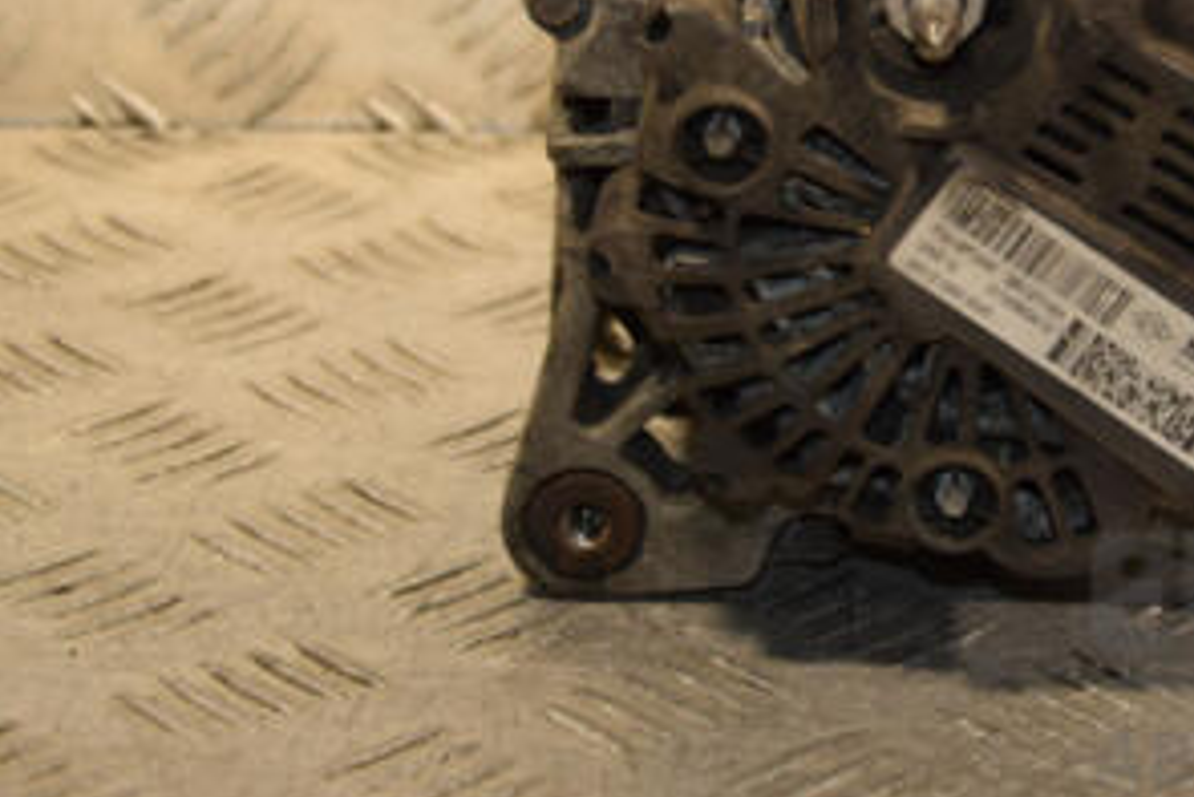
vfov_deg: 10.7
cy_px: 53
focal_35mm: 128
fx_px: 4247
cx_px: 1016
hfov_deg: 15.9
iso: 800
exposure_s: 1/200
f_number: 5
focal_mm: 42
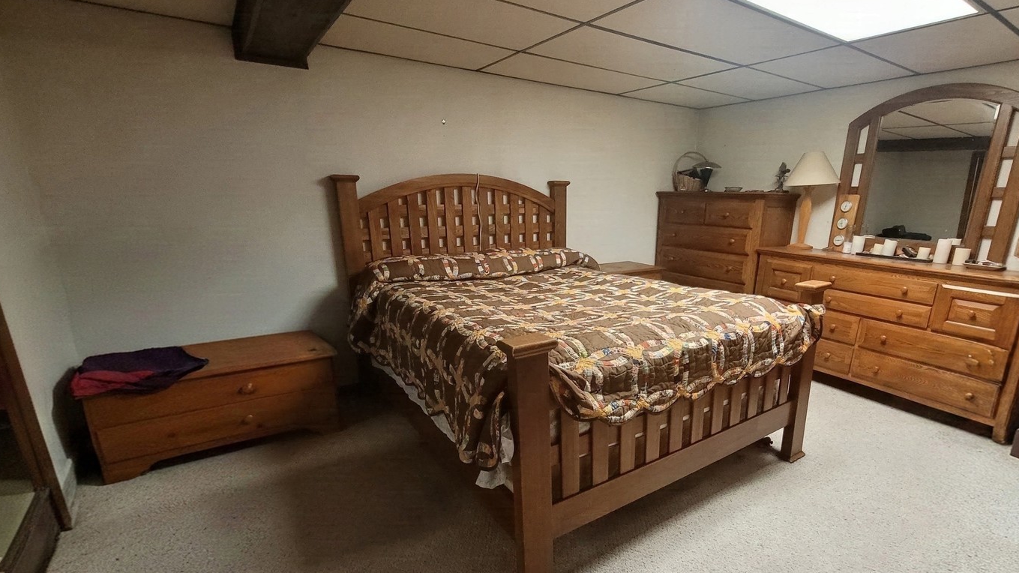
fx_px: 405
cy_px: 342
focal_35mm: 15
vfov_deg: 69.8
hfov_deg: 103.0
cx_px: 507
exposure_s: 1/30
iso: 500
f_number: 2.2
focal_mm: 1.74
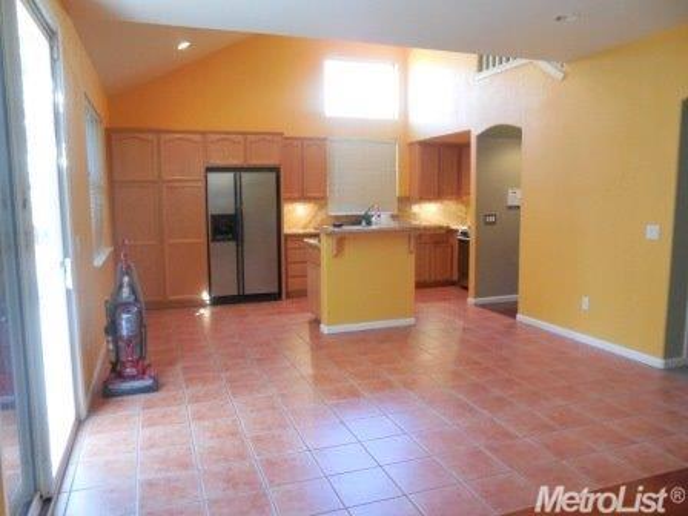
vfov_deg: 53.1
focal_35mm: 26
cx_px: 344
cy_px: 258
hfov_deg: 67.3
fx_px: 517
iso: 360
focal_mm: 4.6
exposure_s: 1/30
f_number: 3.5
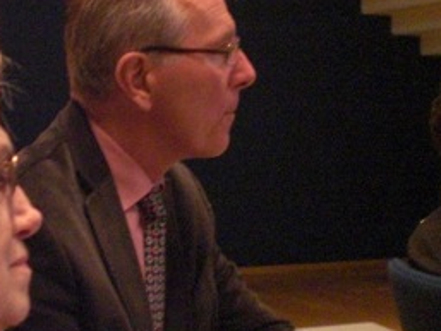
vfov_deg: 21.3
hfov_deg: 27.7
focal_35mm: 69
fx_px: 879
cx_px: 100
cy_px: 134
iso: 800
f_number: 3.1
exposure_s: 1/8
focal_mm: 6.3
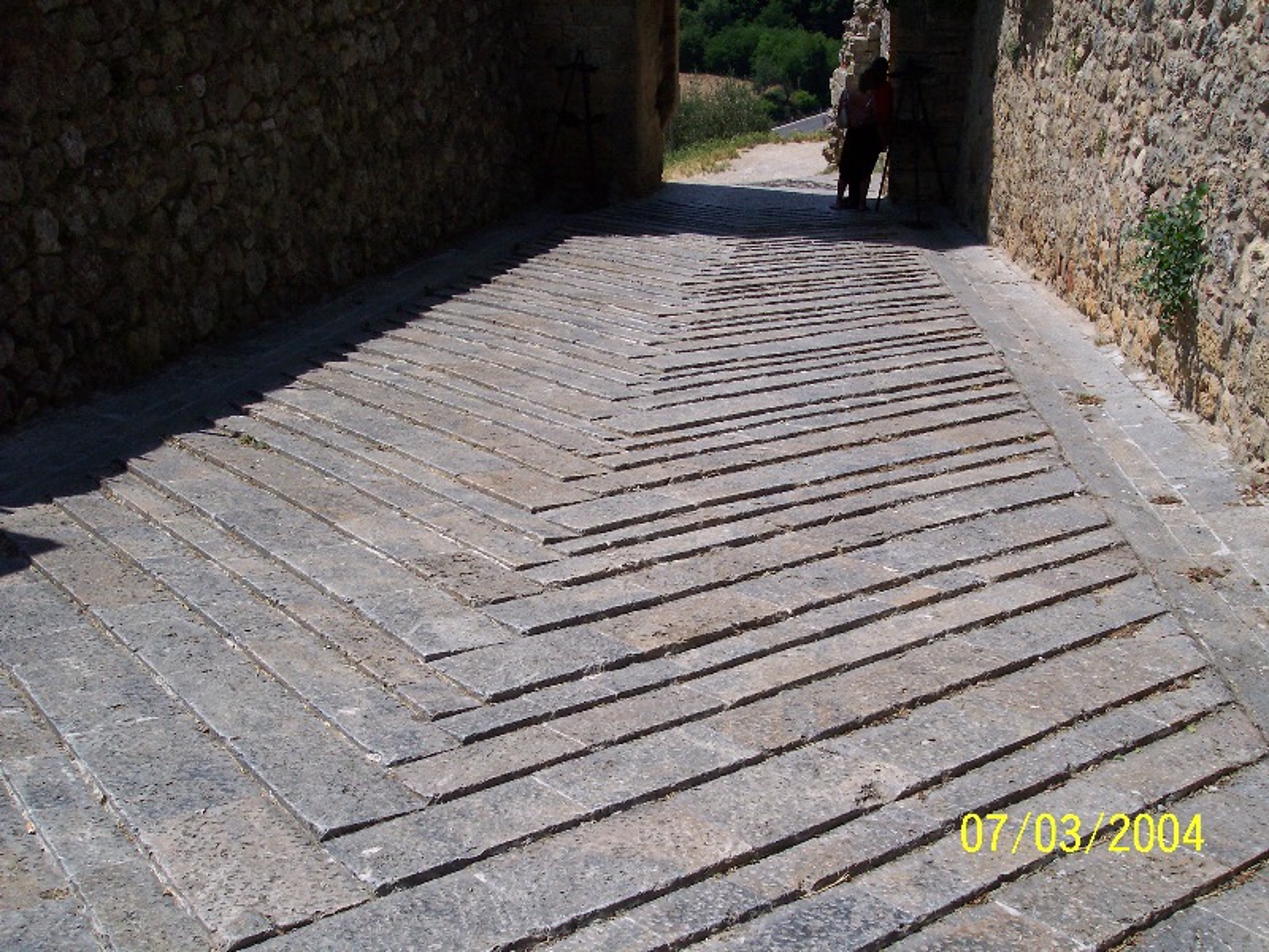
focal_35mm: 38
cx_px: 634
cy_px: 476
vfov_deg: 37.7
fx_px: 1393
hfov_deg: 49.0
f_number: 4.8
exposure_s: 1/1000
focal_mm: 8
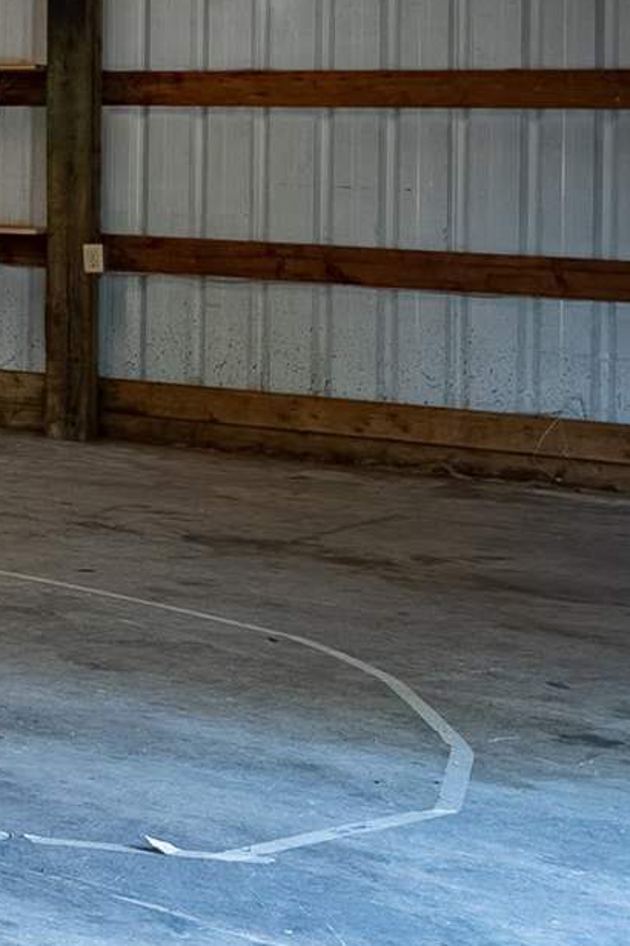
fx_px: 2100
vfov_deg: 24.6
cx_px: -1446
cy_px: 94
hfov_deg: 10.1
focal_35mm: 80
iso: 400
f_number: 8
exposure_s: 1/500
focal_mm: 16
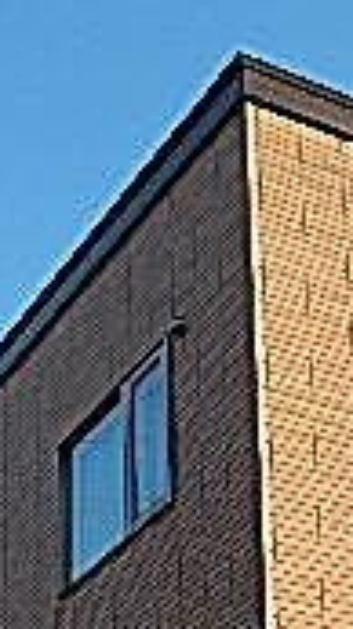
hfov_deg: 11.8
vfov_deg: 19.2
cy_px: 865
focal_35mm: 101
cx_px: 393
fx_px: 1685
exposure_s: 1/500
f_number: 3.4
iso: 125
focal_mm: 4.5
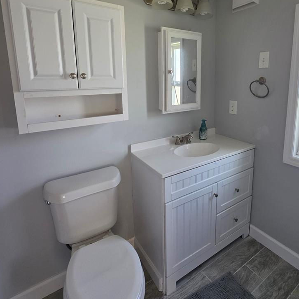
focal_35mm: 19
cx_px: 169
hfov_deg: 77.3
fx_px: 186
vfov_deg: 76.2
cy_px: 111
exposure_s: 1/120
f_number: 1.9
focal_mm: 2.2
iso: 125
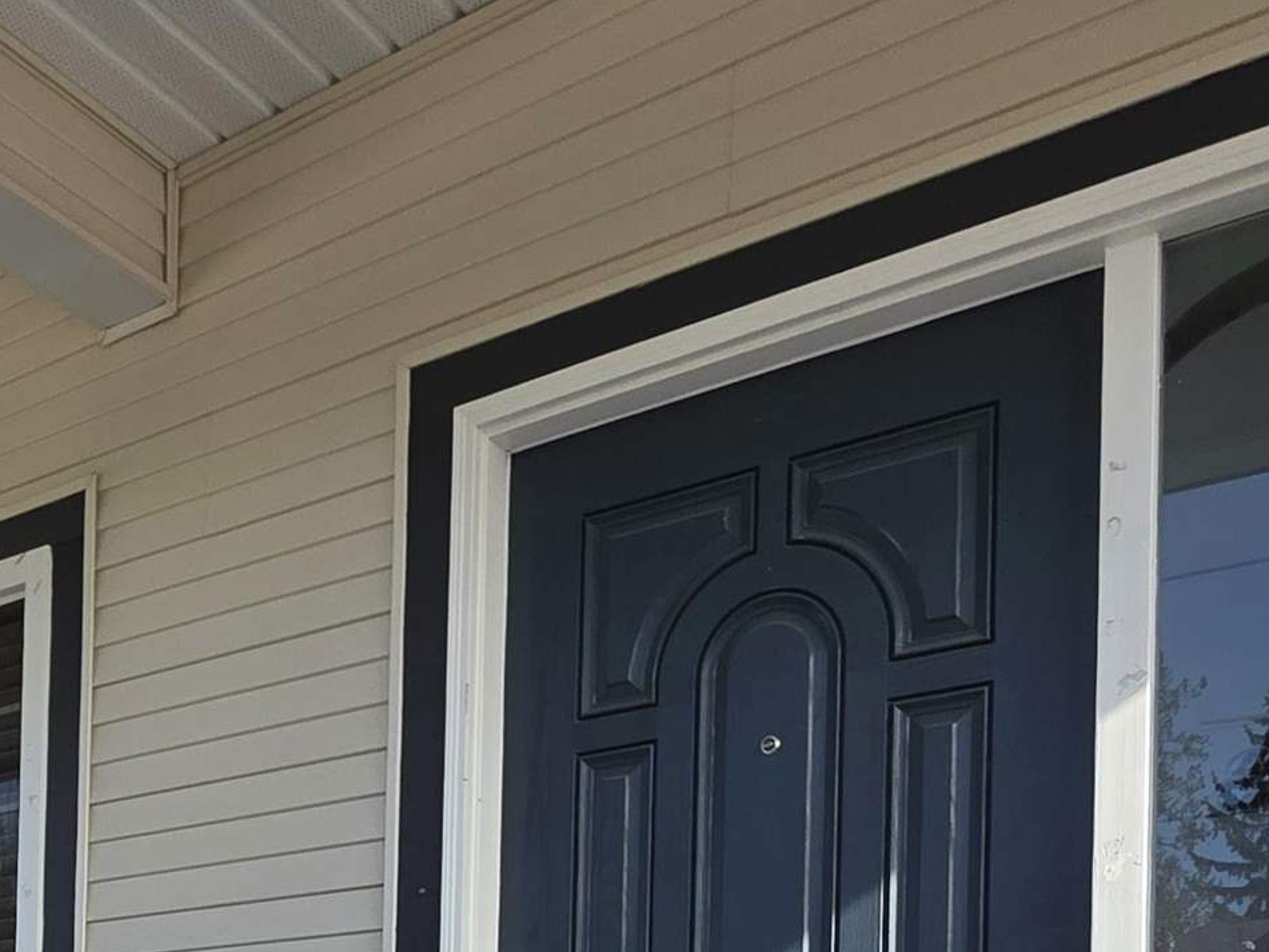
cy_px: 1192
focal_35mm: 42
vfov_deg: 28.9
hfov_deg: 42.9
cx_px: 271
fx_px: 1539
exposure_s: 1/2000
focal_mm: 2.2
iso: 100
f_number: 1.9
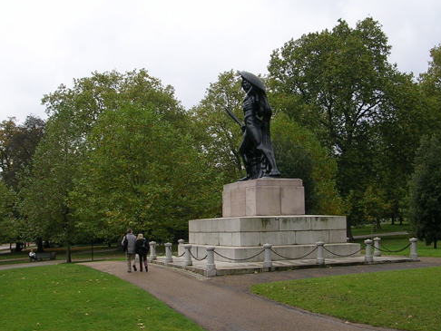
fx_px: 637
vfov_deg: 29.1
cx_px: 231
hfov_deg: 38.2
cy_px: 178
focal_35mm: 50
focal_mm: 5.8
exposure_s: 1/197
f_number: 2.8
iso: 50
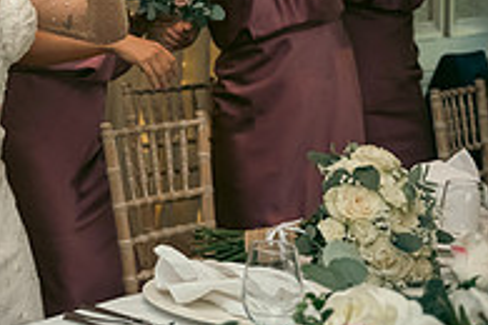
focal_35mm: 95
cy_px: 24
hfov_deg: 19.3
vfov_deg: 14.2
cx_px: -200
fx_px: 1288
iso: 800
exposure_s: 1/160
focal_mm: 32
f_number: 3.5
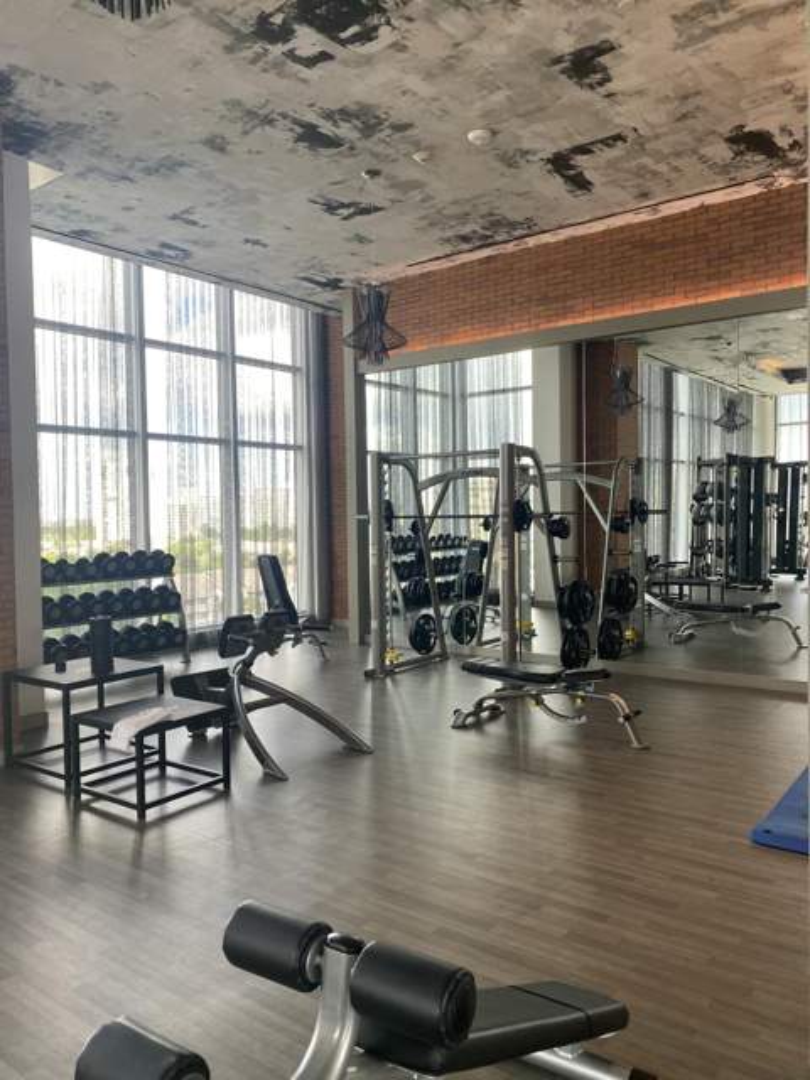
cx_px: 405
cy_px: 540
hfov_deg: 53.1
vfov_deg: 67.3
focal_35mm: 26
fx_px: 811
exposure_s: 1/120
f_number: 1.8
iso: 64
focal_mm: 4.25
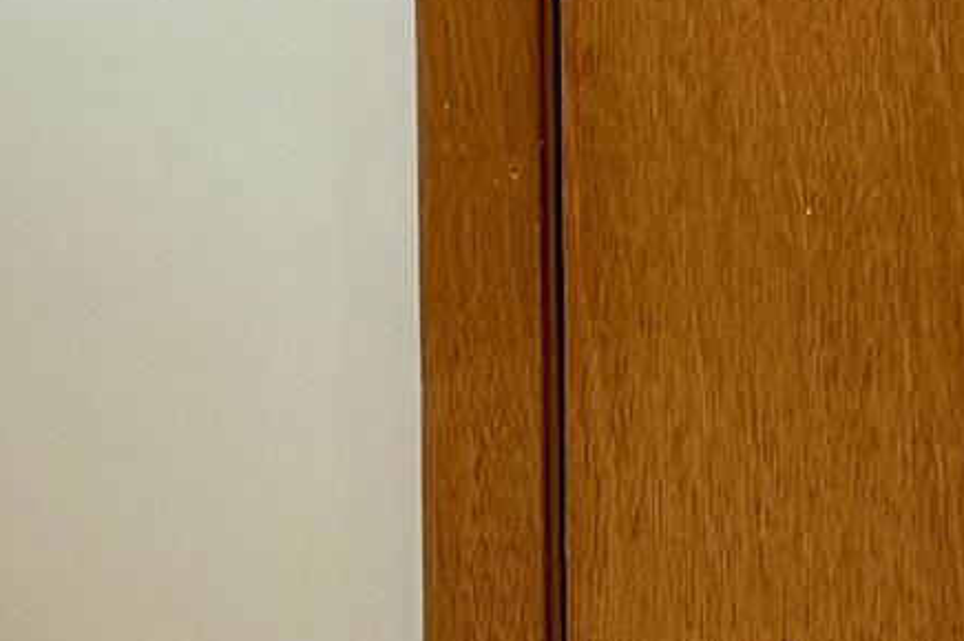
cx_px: -1313
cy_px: -970
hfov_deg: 10.2
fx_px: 4709
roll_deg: +1.0
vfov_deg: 7.2
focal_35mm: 176
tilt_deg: -1.1
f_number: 1.78
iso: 125
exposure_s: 1/60
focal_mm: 6.76
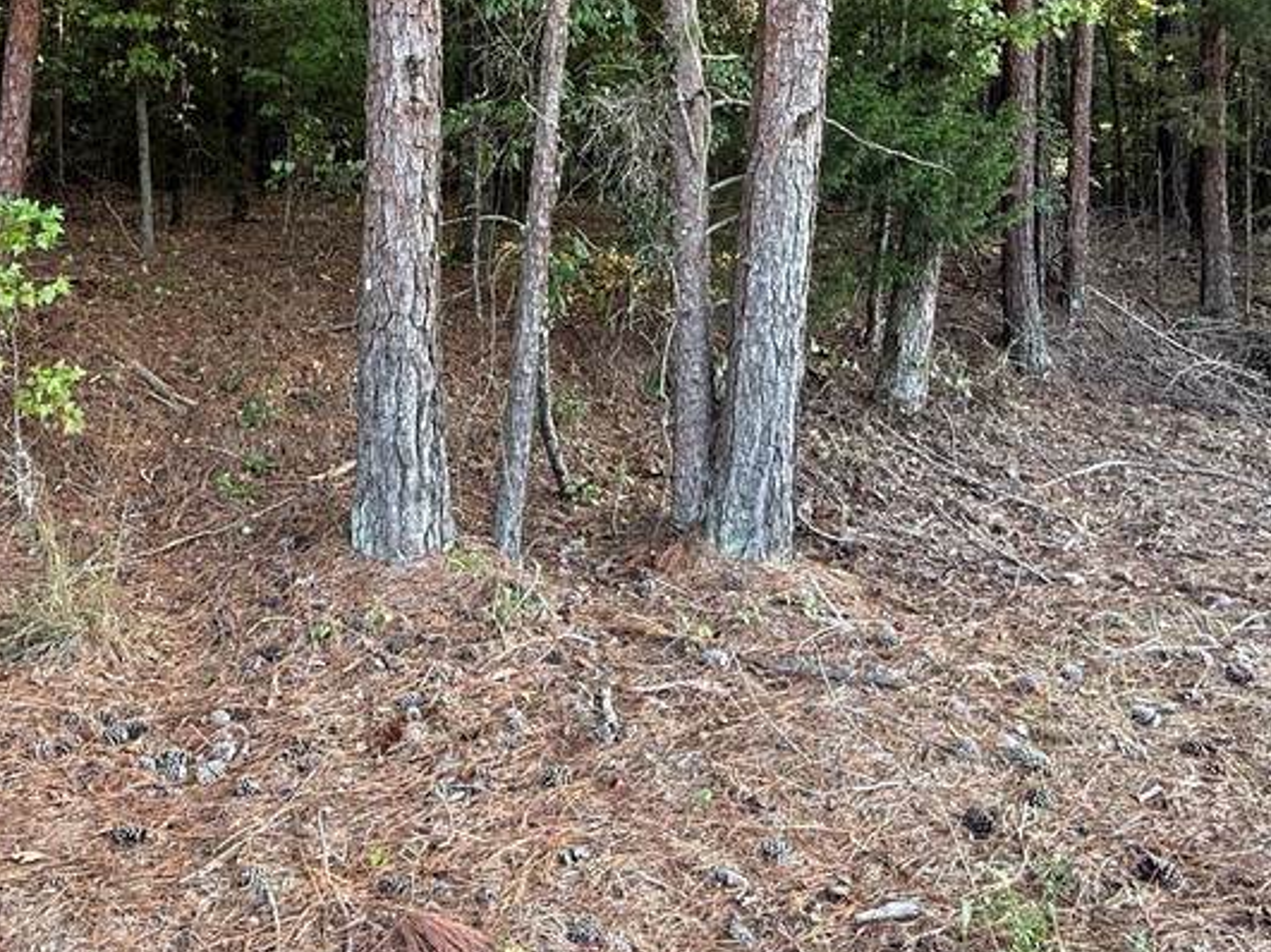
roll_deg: +0.0
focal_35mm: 27
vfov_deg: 47.4
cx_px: 472
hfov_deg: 64.3
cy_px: 139
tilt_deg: -0.4
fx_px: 991
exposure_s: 1/99
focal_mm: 2.22
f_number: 2.2
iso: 125
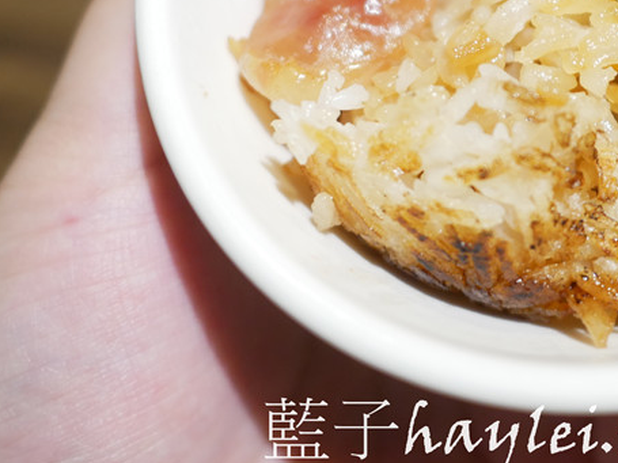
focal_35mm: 66
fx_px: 1178
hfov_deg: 28.5
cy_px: -11
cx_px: 534
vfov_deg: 21.4
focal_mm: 15
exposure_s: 1/60
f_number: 1.7
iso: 500
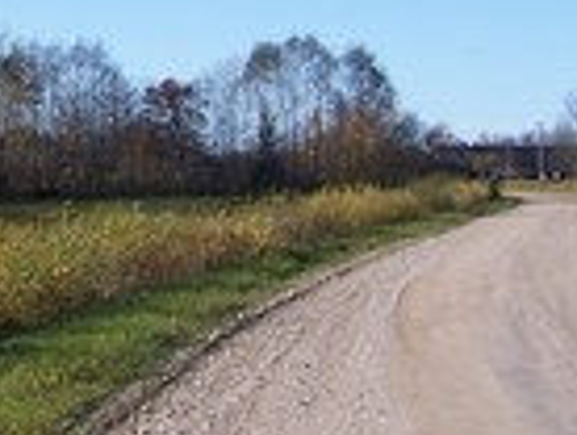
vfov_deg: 12.5
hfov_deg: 16.1
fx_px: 1954
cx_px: -128
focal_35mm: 117
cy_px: -44
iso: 80
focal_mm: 6.3
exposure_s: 1/640
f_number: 4
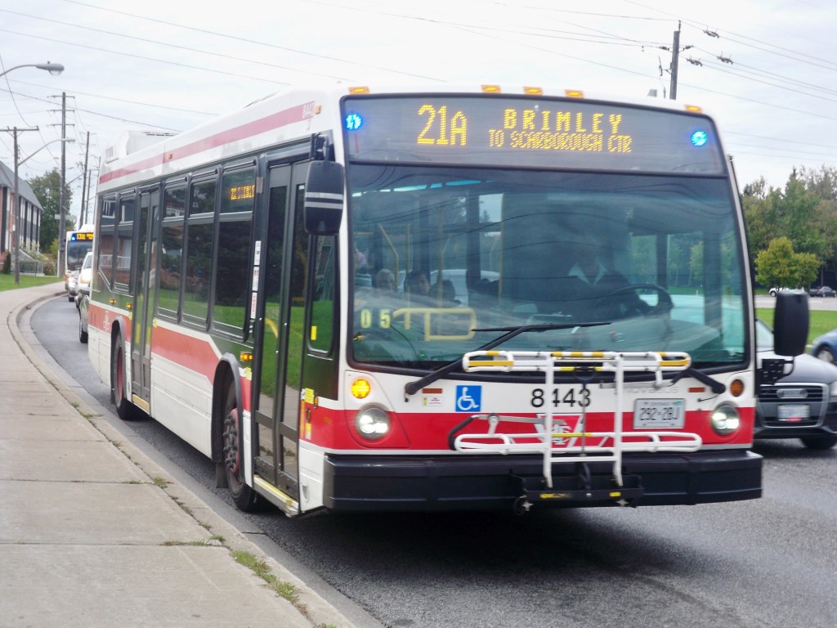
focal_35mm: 68
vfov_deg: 21.6
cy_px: 314
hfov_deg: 28.6
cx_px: 418
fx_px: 1644
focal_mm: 12.1
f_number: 4.5
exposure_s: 1/80
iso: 80
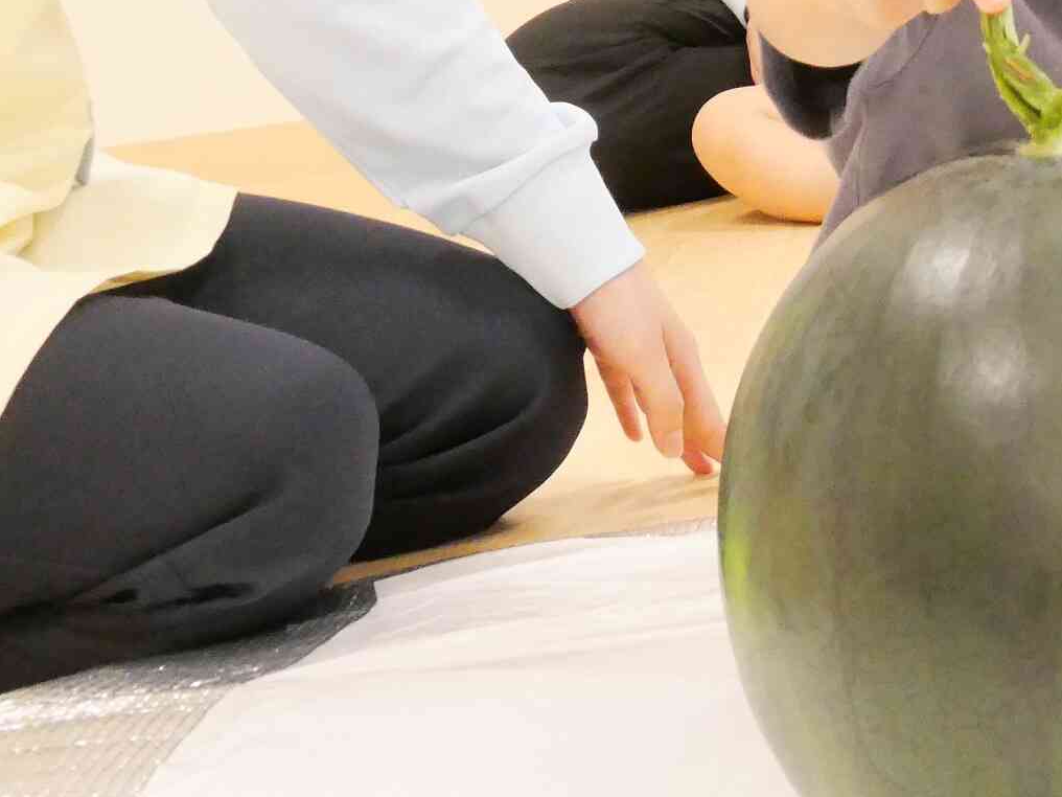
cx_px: 1026
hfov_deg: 19.2
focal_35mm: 100
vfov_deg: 14.4
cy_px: -95
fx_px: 3068
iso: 250
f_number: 3.8
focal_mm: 7.2
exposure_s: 1/80
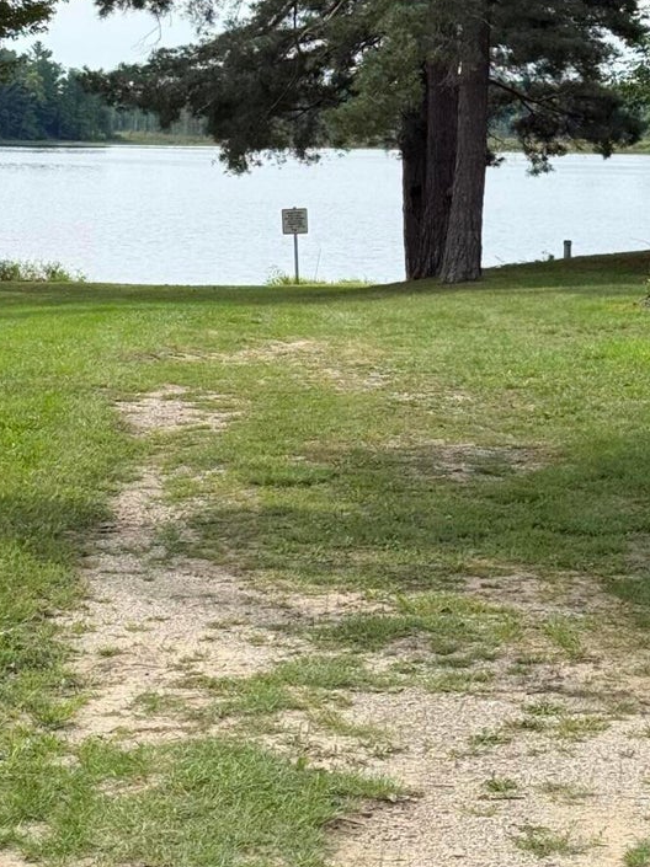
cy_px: 357
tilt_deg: -5.1
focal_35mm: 109
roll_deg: -0.9
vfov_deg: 18.0
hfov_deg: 13.6
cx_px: 249
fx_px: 2731
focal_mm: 6.76
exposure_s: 1/2762
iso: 80
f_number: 1.78
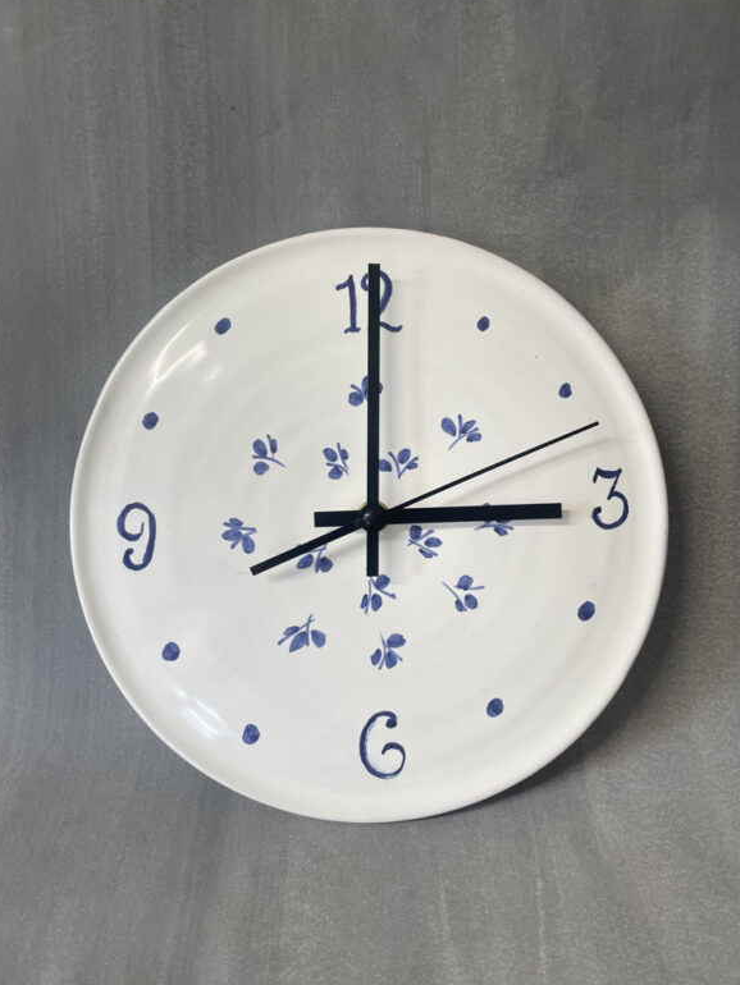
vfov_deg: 65.3
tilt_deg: -35.8
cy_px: 494
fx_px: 769
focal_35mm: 27
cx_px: 376
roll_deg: -0.9
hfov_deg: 51.4
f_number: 1.6
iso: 64
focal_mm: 4.2
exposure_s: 1/100
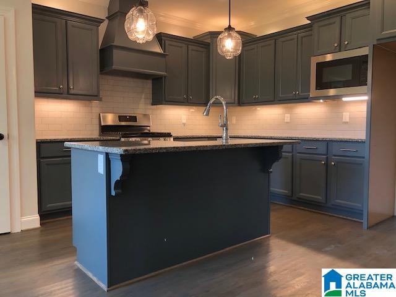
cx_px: 198
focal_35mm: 28
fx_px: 320
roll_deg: +0.6
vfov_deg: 49.7
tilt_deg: -1.5
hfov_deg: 63.4
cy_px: 148
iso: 125
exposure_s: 1/60
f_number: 1.8
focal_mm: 3.99
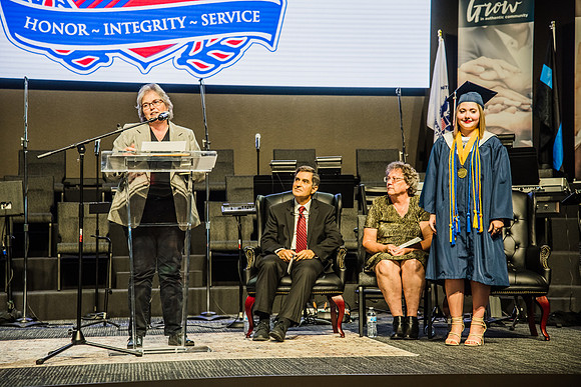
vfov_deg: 16.1
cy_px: 194
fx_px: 1372
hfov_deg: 23.9
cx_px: 290
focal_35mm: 85
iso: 800
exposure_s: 1/100
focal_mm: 85
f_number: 4.5
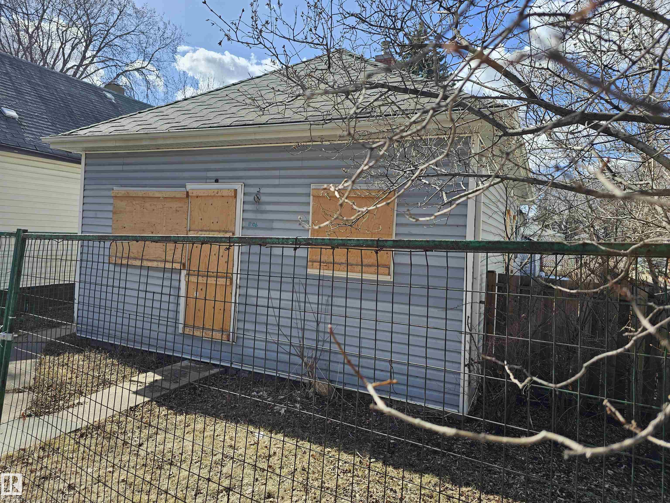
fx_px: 445
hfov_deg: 73.9
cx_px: 335
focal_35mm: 23
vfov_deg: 58.9
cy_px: 252
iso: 16
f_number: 1.7
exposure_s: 1/544
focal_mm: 6.3
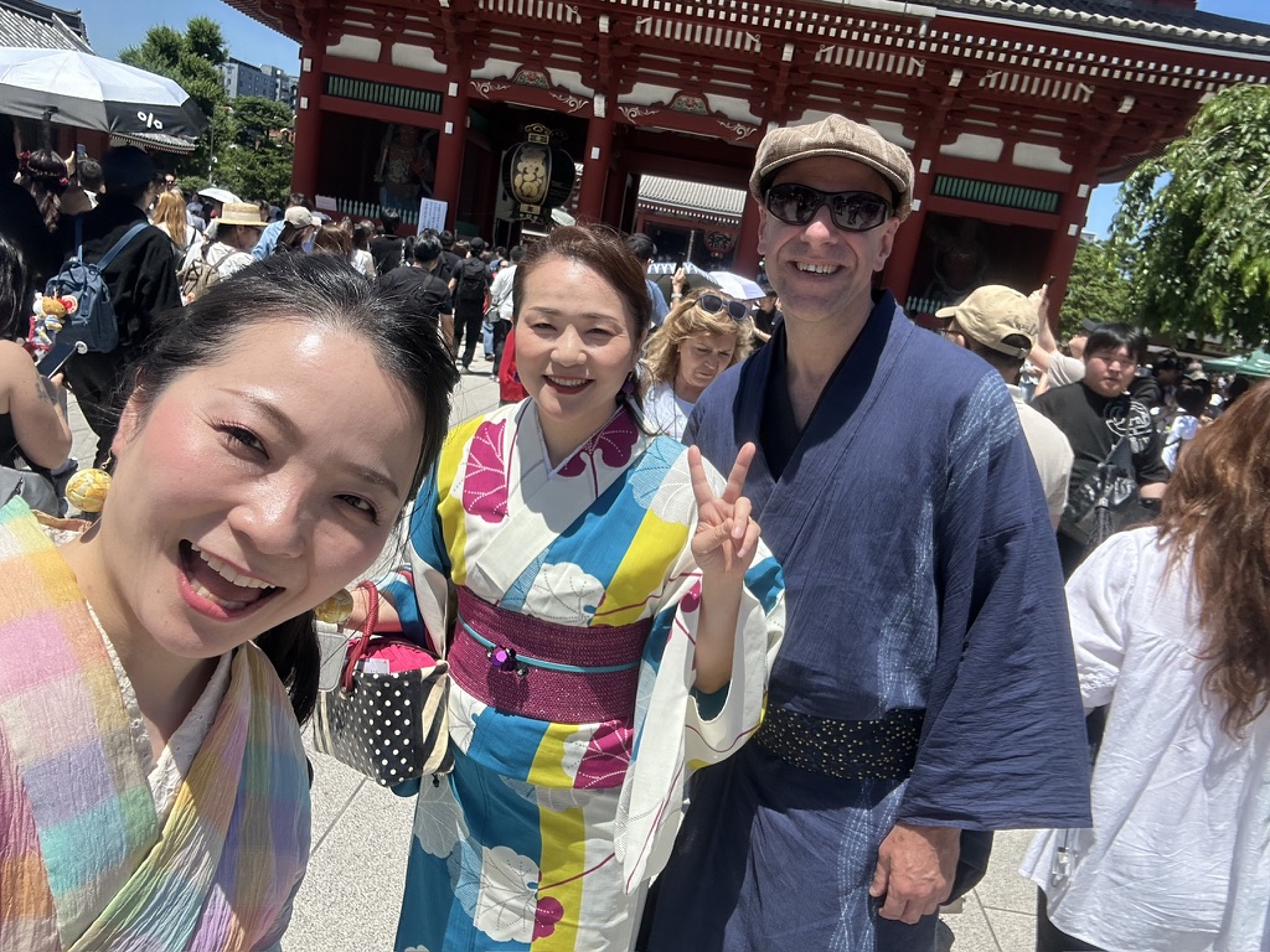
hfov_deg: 73.9
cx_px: 635
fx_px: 844
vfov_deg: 58.9
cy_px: 476
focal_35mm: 23
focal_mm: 2.69
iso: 25
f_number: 1.9
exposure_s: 1/1497
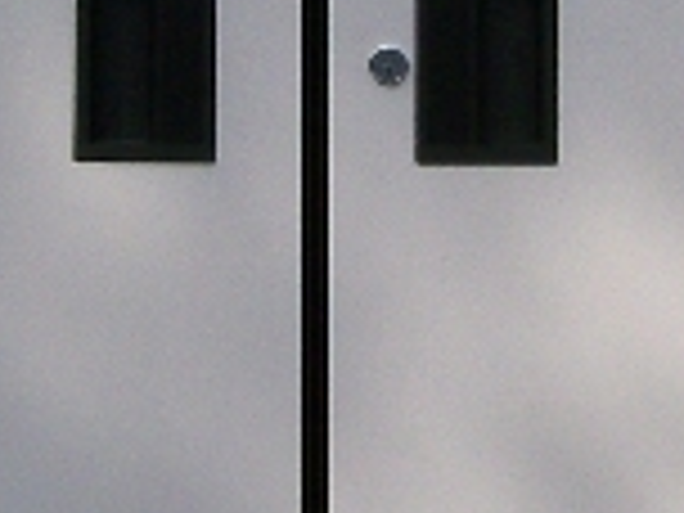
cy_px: -9
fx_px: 3754
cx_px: 292
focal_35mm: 190
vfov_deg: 7.8
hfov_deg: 10.4
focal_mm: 6
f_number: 4.8
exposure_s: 1/667
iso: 80
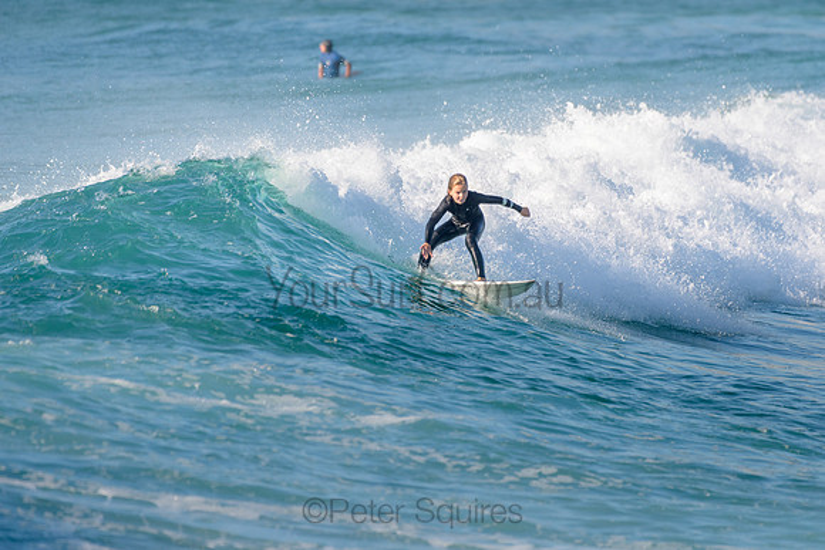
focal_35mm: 612
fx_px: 14034
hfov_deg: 3.4
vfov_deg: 2.2
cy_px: 271
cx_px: 478
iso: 360
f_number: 5.6
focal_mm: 500
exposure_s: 1/2000
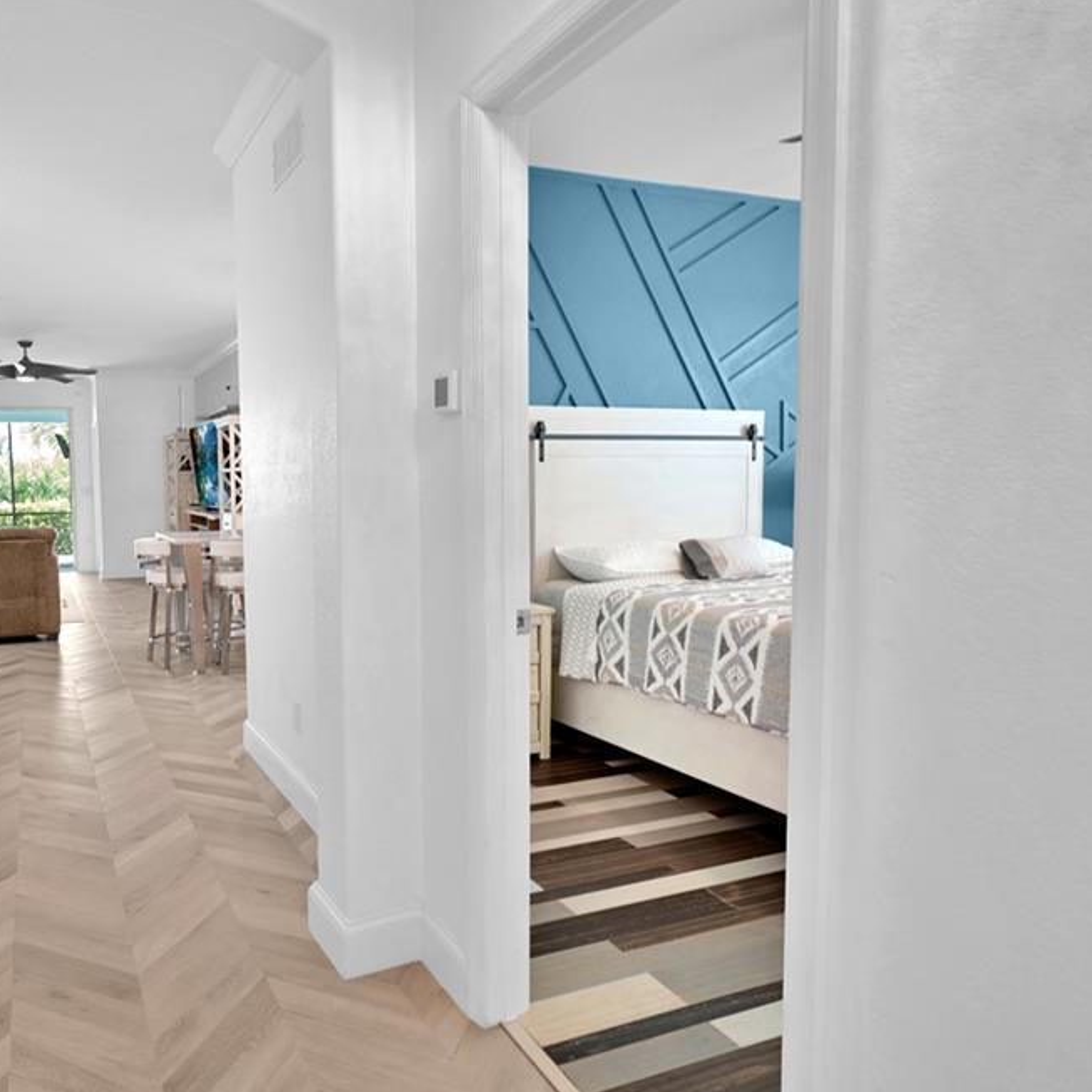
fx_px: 857
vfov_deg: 65.0
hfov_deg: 62.9
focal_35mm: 24
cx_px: 337
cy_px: 538
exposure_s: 1/20
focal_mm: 12
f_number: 3.5
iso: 250
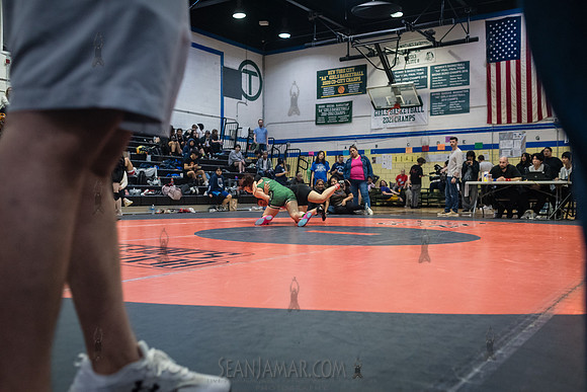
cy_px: 196
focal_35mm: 35
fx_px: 571
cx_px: 294
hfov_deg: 54.4
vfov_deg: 37.9
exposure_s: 1/500
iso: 5000
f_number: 3.2
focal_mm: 35
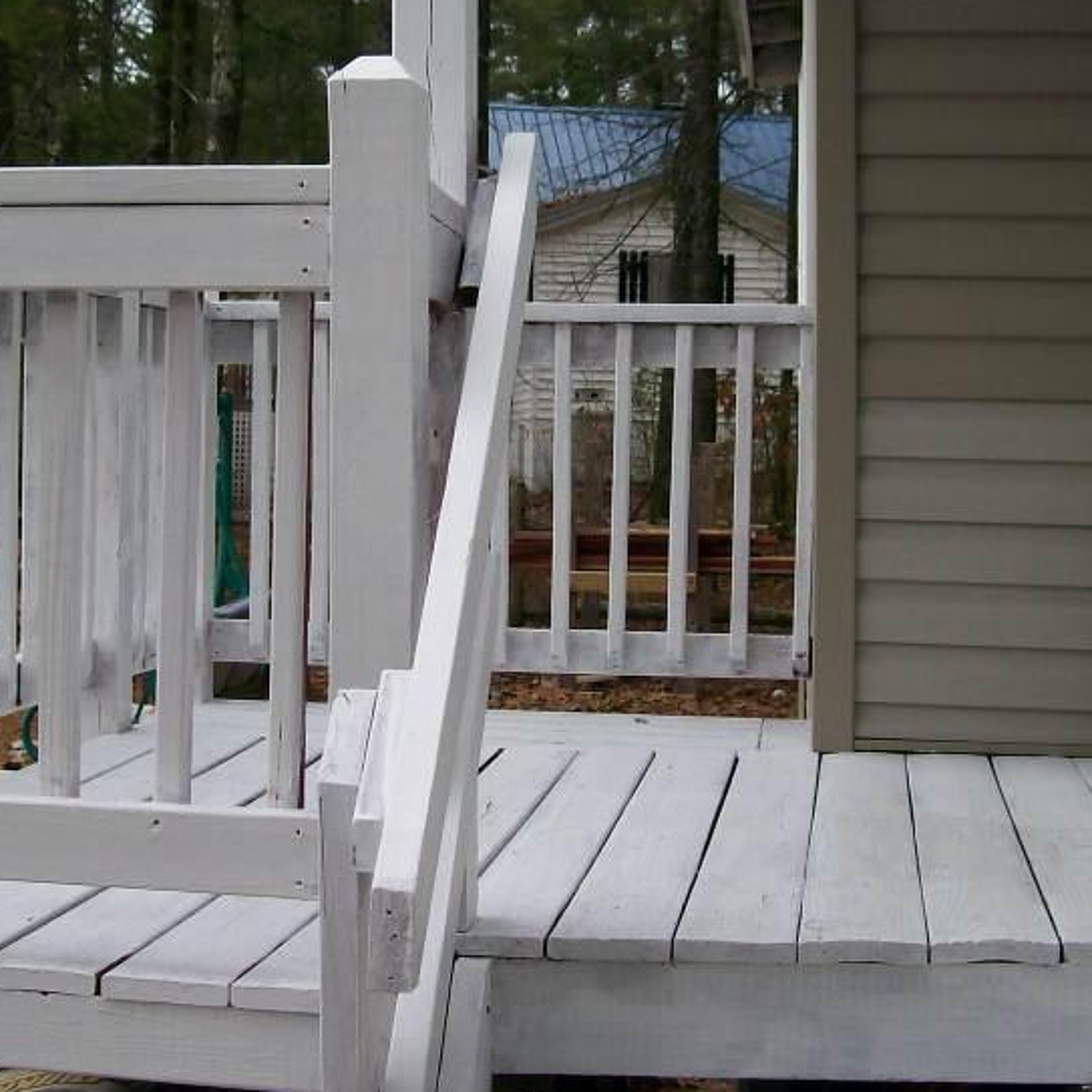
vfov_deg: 28.6
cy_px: 459
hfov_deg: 28.6
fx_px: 2141
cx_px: 452
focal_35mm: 60
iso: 80
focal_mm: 6
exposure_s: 1/389
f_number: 2.7
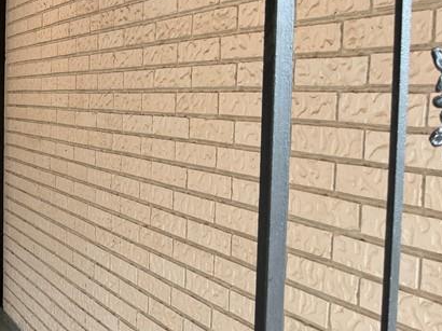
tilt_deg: -4.8
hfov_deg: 27.7
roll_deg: +0.0
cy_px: 158
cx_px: -105
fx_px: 766
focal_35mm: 60
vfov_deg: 24.4
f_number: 1.78
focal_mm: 6.76
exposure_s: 1/121
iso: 100
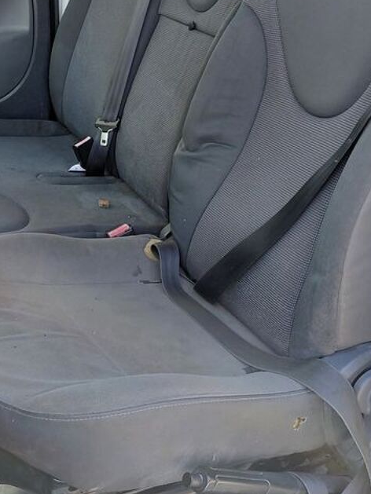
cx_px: 152
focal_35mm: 53
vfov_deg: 35.6
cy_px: 148
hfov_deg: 27.5
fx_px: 757
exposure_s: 1/129
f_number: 1.8
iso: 50
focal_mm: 4.69
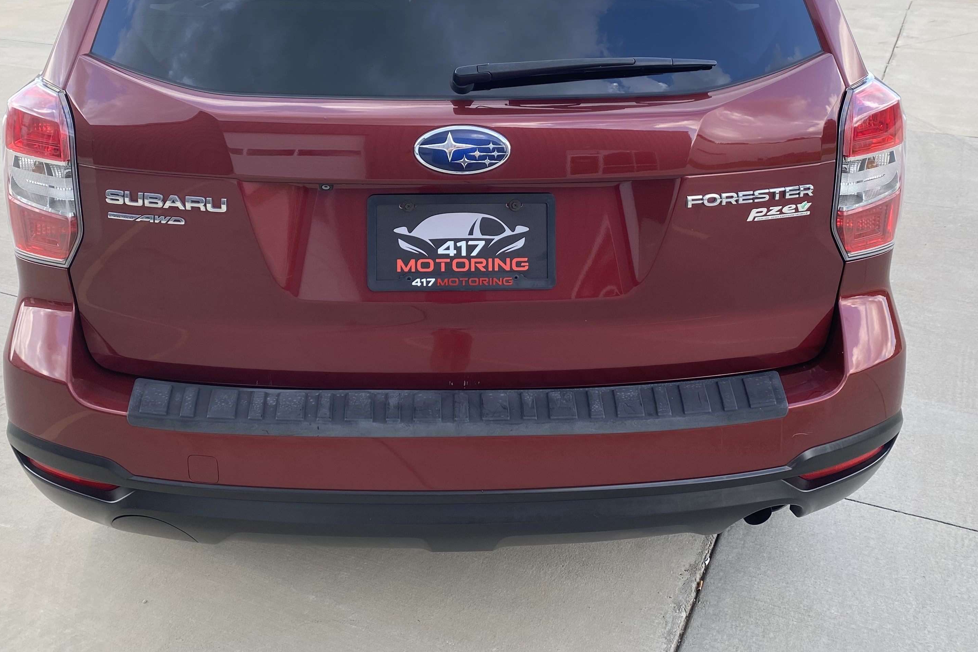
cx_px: 465
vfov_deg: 34.4
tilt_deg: -17.1
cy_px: 175
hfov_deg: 50.7
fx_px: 1032
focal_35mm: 38
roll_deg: +0.1
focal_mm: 4.25
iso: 32
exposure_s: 1/317
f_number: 1.8
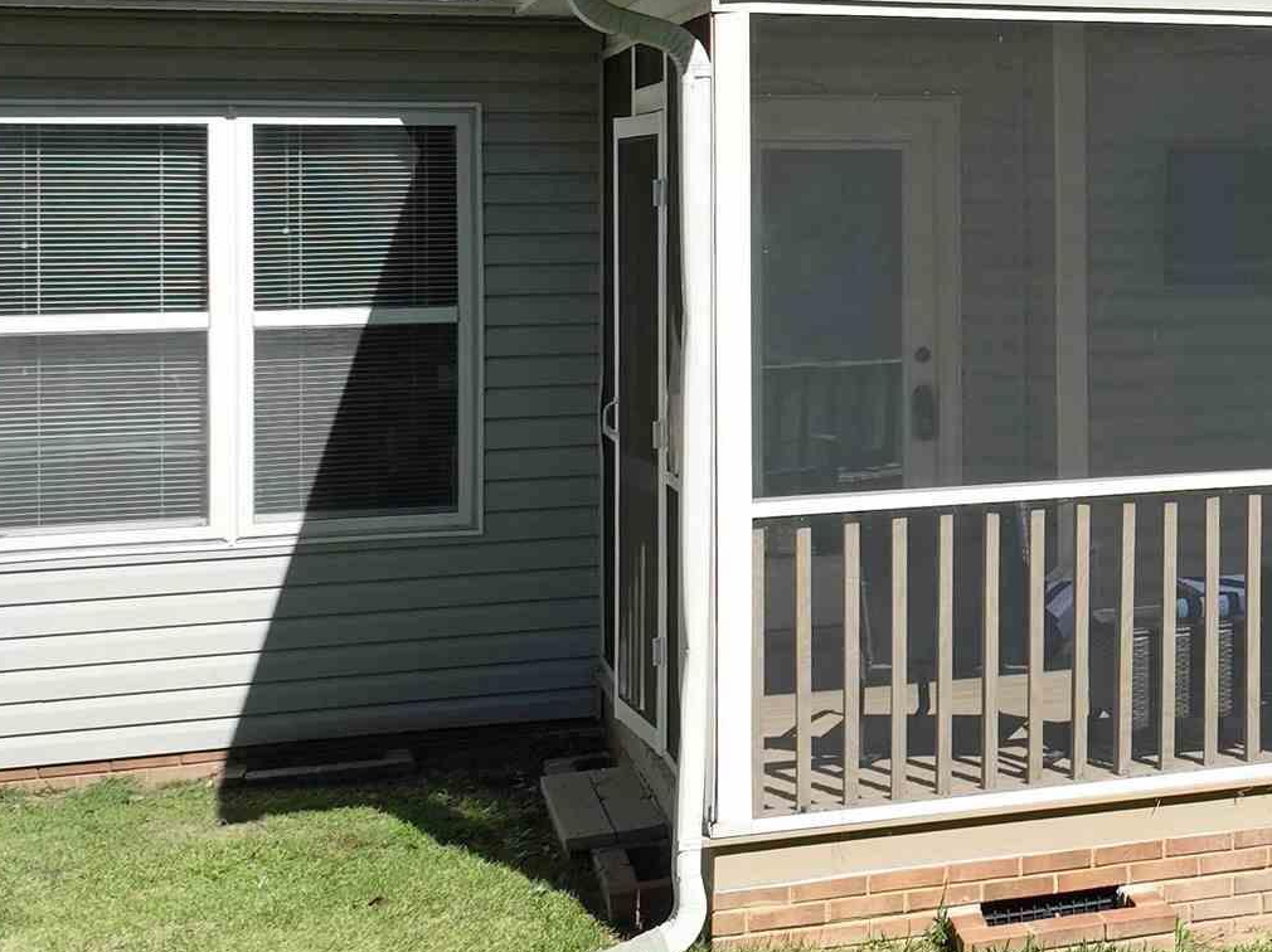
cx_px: 1678
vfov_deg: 19.9
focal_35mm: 73
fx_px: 2681
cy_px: 172
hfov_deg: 23.4
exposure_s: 1/2500
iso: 200
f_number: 2.8
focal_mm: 12.29
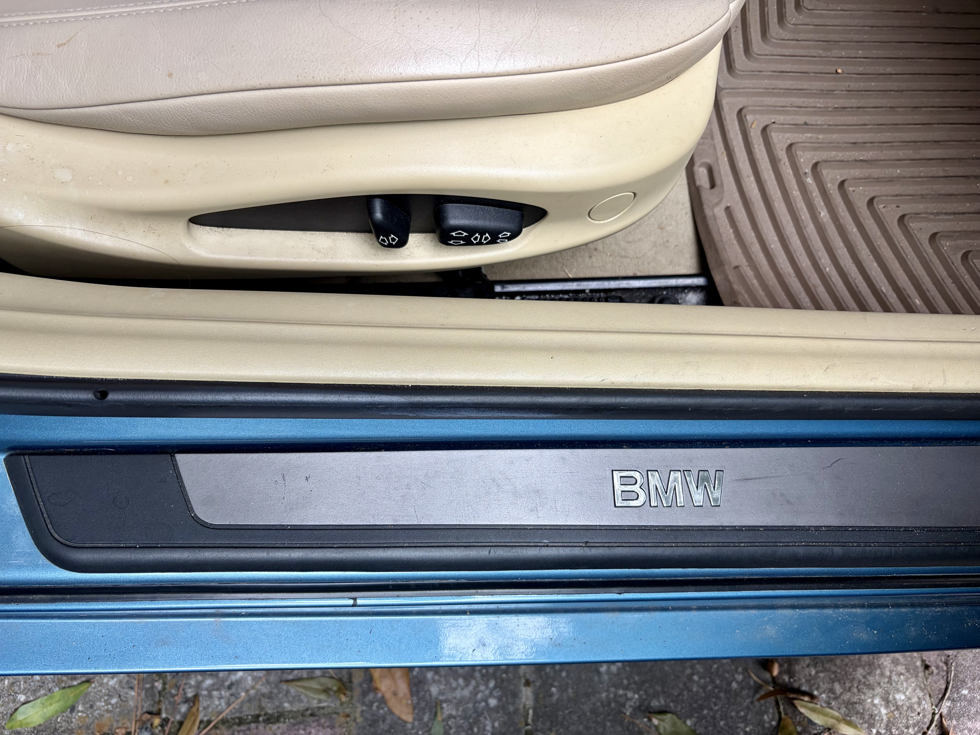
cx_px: 490
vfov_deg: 53.1
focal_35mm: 26
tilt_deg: -70.4
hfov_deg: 67.3
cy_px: 368
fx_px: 736
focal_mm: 5.96
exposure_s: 1/204
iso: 40
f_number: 1.6
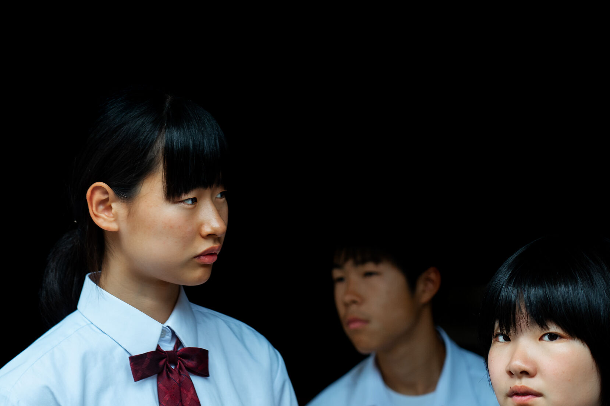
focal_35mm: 152
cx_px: 215
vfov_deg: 9.0
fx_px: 2575
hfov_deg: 13.5
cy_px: 195
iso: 800
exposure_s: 1/250
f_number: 4
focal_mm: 105
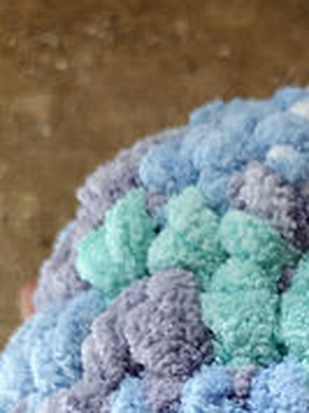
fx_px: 1157
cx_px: 408
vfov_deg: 18.5
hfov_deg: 14.5
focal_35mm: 97
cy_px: 568
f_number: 1.7
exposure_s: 1/60
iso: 131
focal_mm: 4.71
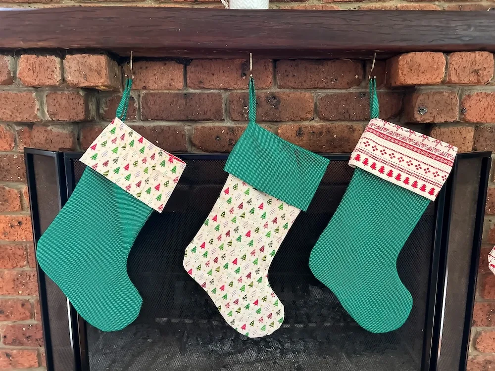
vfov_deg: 53.1
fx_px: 372
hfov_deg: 67.3
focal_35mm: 26
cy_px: 186
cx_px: 248
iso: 500
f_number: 1.5
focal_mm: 5.7
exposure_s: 1/45
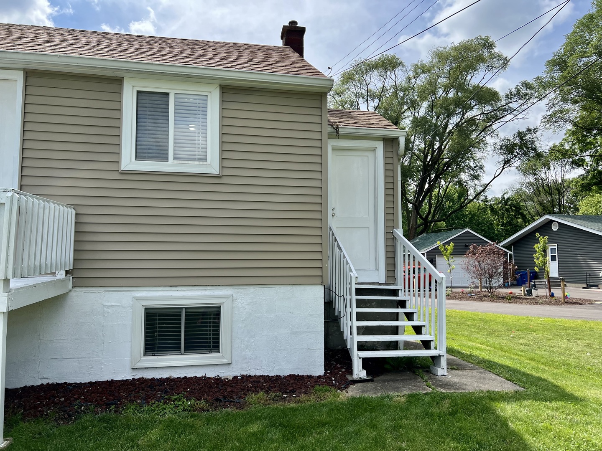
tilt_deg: +5.1
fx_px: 452
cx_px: 301
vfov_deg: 53.1
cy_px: 226
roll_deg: +0.2
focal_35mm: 26
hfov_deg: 67.3
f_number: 1.5
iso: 50
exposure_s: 1/2165
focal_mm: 5.7
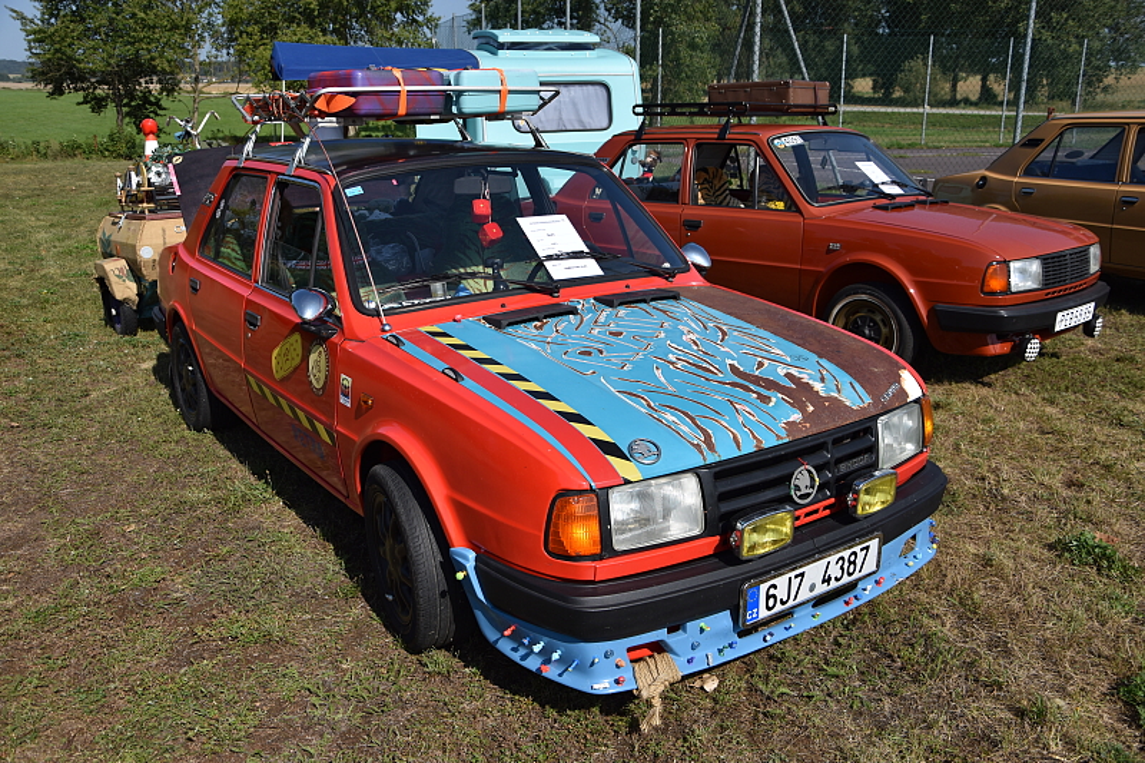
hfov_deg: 59.5
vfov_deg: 41.7
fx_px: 1002
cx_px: 572
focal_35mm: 32
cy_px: 382
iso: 100
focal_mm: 21
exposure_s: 1/2000
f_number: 3.8
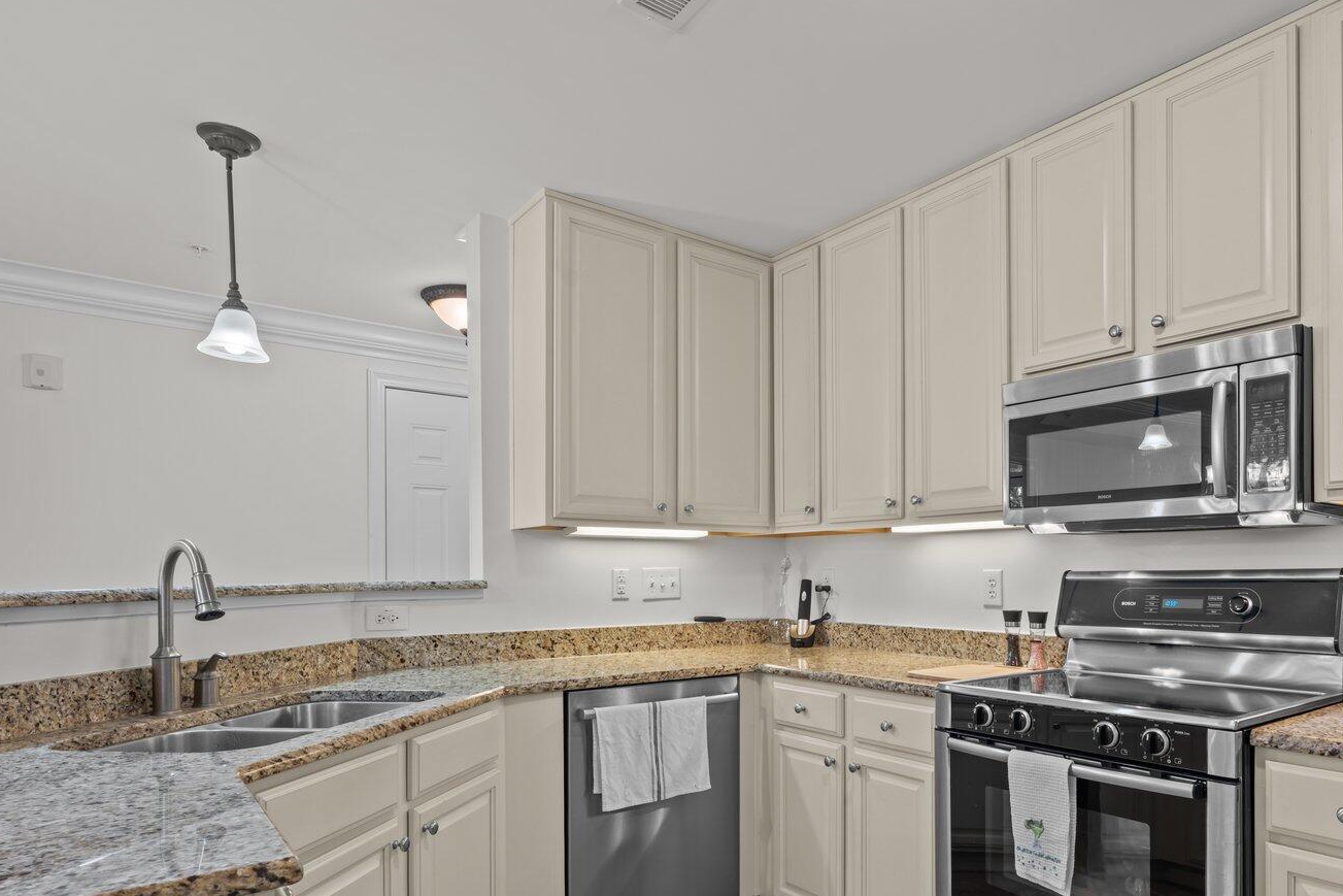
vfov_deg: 56.6
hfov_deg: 77.6
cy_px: 559
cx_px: 811
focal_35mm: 22
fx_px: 821
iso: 100
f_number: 9
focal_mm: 14
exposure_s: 1.6
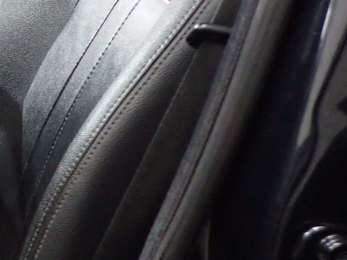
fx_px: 932
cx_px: -248
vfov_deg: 15.7
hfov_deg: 17.7
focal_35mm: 93
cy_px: 40
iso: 500
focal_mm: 4.5
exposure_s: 1/30
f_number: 2
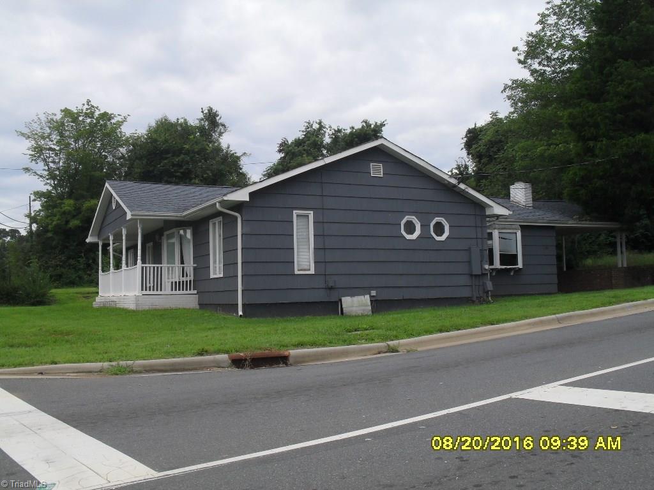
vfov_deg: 40.7
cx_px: 327
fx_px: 661
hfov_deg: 52.6
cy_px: 245
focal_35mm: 35
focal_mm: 6.3
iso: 100
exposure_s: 1/125
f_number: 8.4
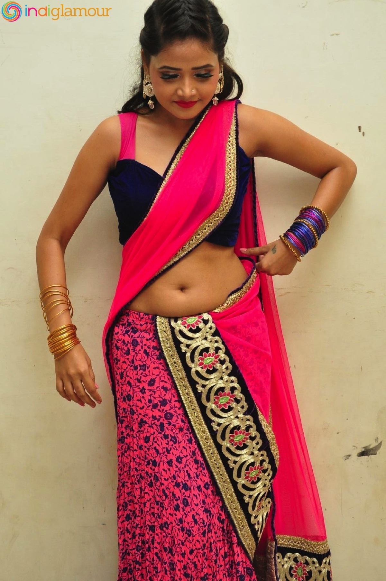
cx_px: 193
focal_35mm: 60
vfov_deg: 33.4
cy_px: 290
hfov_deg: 22.6
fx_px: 967
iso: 1600
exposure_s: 1/125
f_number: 7.1
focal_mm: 40
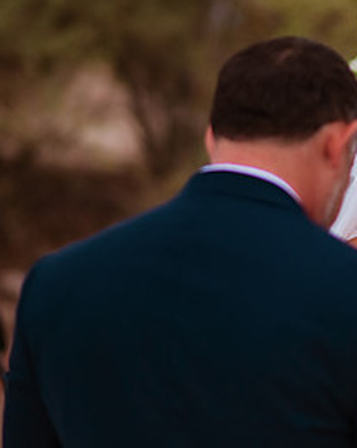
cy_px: 247
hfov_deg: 6.7
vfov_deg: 8.4
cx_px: 364
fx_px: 3058
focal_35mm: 231
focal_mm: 85
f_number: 1.8
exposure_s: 1/1600
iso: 800
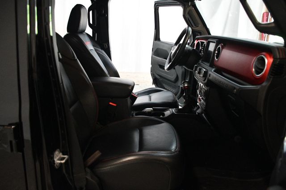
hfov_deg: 62.0
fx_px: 238
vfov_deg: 43.6
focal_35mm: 30
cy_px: 95
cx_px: 143
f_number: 3.5
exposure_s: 1/100
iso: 3200
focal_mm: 20
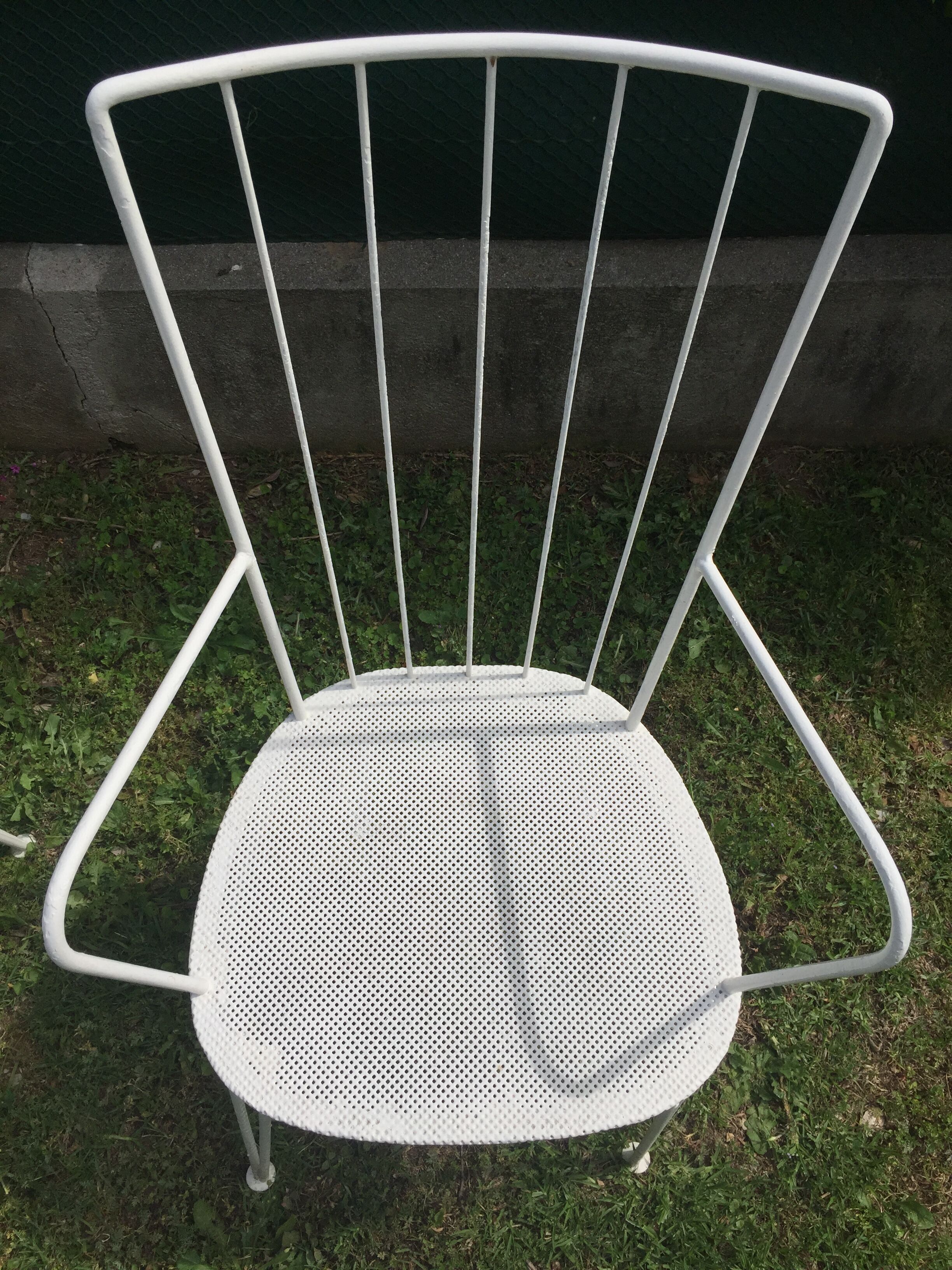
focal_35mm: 29
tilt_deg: -60.2
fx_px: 1063
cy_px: 635
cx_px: 476
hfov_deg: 48.2
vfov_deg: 61.7
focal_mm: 4.15
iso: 32
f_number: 2.2
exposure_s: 1/4405
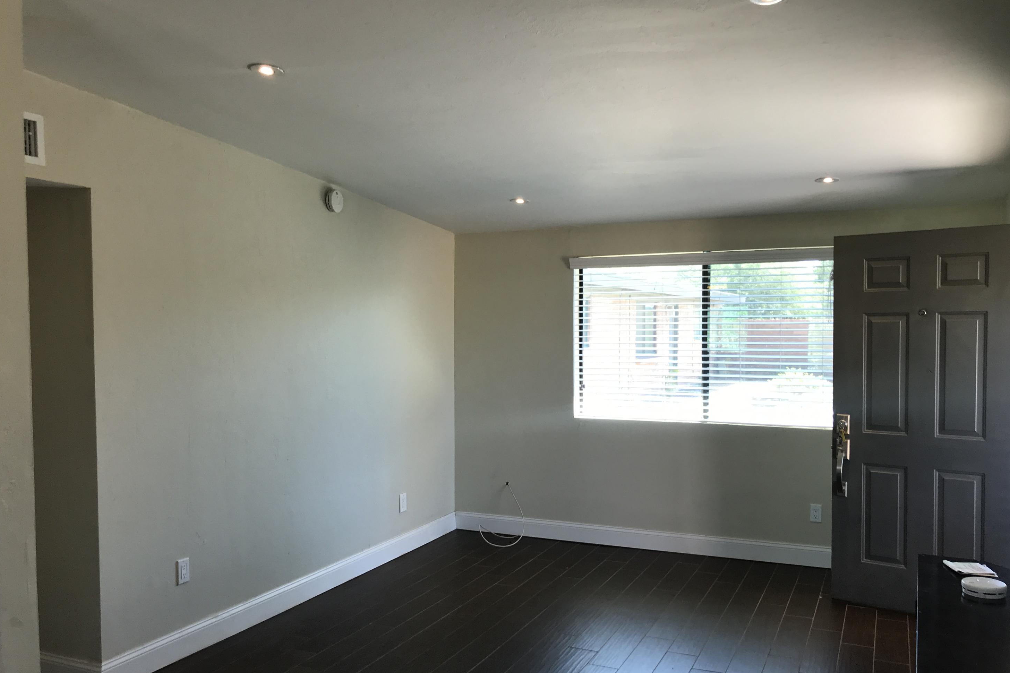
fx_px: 842
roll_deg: -0.6
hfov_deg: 61.9
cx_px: 511
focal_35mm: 30
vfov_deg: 43.5
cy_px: 372
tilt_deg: -3.0
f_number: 1.8
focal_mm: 3.99
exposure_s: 1/60
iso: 25
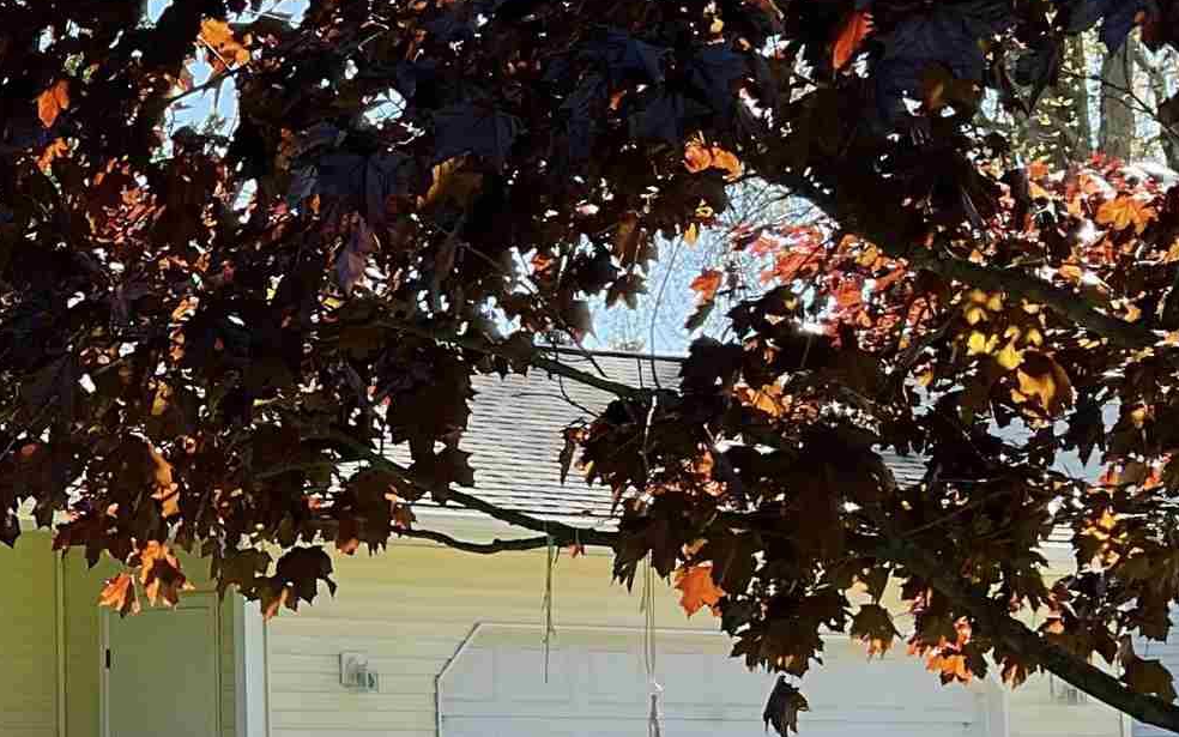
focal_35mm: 96
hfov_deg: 20.1
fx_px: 3085
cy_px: 443
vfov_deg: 13.6
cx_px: -274
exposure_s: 1/599
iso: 16
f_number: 1.8
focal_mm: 3
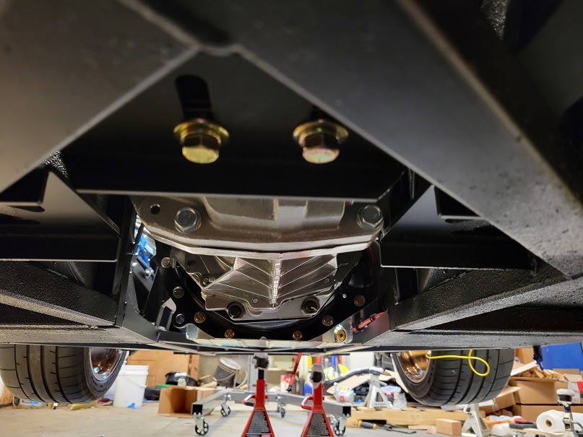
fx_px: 438
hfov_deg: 67.3
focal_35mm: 26
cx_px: 292
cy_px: 218
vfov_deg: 53.1
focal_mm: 5.4
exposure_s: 1/24
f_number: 1.8
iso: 640
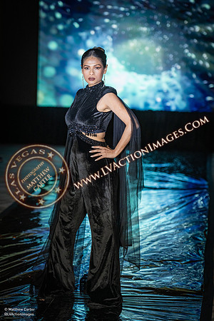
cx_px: 107
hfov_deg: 12.2
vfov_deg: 18.3
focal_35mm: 112
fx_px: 999
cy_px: 160
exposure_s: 1/640
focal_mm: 112
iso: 1600
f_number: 2.8
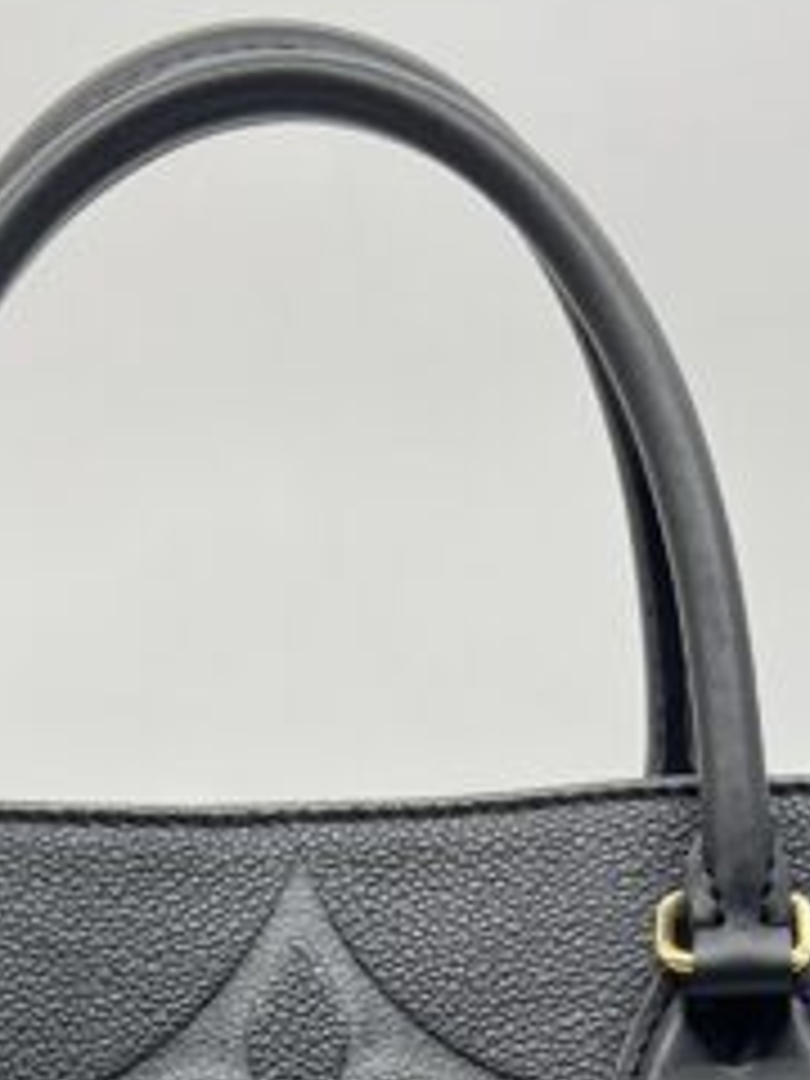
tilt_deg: -9.3
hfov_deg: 13.3
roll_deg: +0.1
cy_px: 1660
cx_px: 320
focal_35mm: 111
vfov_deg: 16.1
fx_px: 3463
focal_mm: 5.7
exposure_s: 1/118
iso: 32
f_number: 1.5
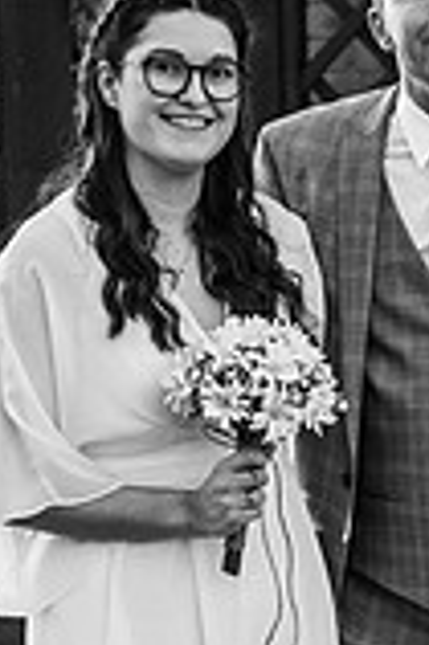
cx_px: 517
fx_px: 4335
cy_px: 576
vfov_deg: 8.5
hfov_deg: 5.6
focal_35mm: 242
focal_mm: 85
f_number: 5
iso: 110
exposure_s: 1/200
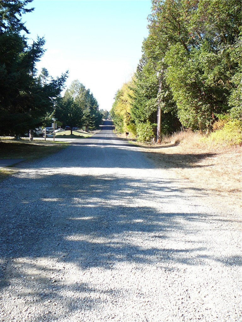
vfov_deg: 52.6
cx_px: 121
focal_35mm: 35
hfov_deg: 40.7
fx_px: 326
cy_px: 161
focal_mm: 5.2
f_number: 2.8
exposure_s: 1/250
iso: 80
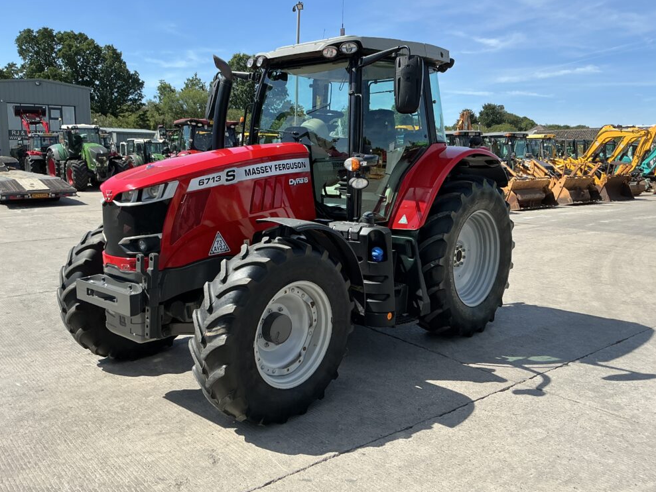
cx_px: 324
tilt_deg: -3.5
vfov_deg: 48.2
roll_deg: +0.3
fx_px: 550
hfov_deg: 61.7
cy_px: 241
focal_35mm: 29
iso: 25
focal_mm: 3
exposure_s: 1/1144
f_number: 1.8
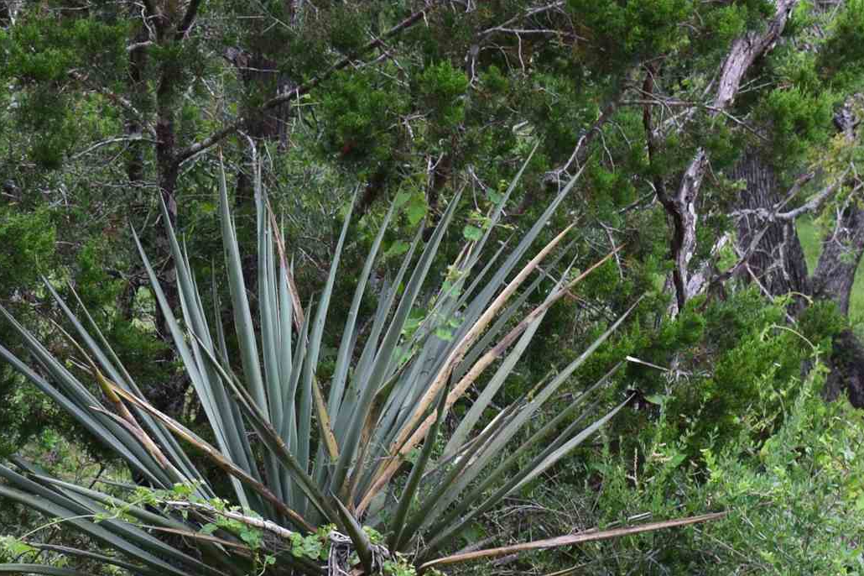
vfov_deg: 7.6
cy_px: 711
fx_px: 4294
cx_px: 518
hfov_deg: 11.5
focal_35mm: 179
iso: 400
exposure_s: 1/125
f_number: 9
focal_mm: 40
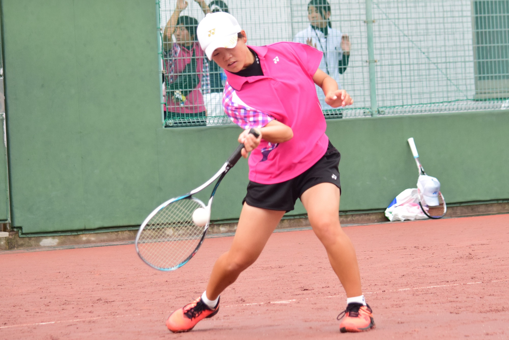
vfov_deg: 9.1
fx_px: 2121
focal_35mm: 150
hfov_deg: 13.7
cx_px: 254
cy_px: 170
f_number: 4.8
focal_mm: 100
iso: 800
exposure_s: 1/1250
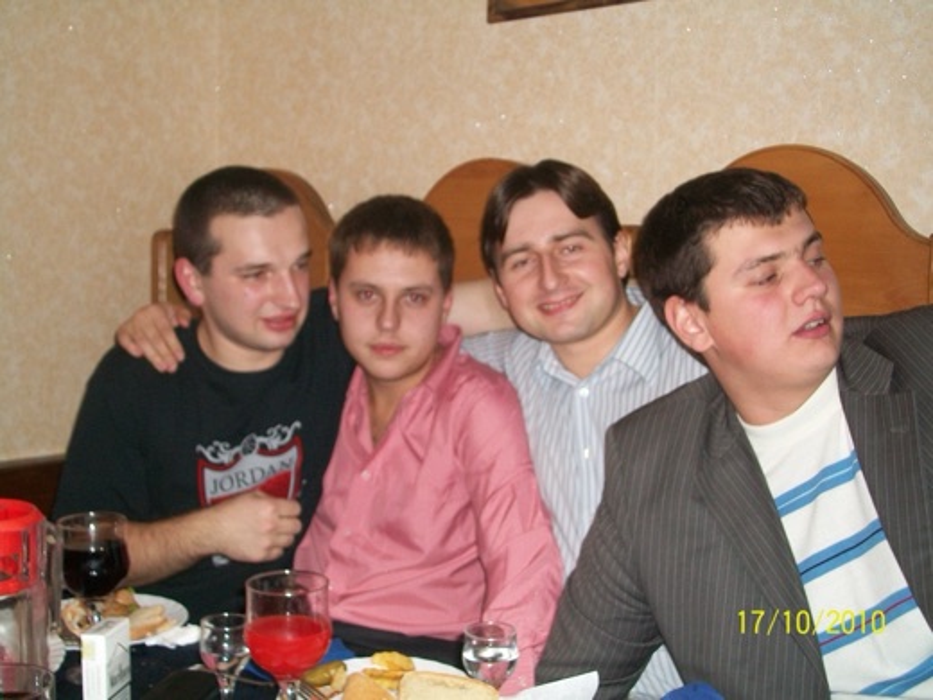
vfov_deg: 34.3
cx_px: 466
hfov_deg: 44.8
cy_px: 350
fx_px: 1132
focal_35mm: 42
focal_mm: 7.1
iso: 120
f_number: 3.2
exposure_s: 1/60
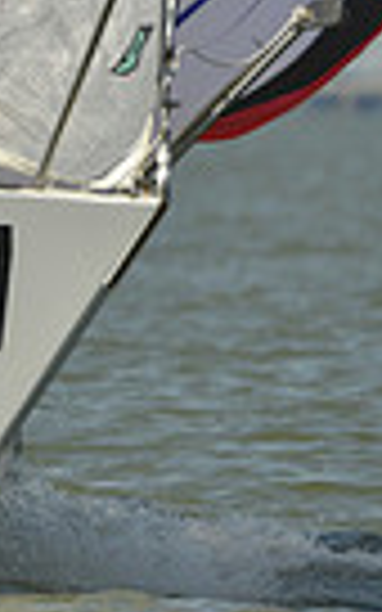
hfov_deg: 0.8
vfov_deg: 1.2
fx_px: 28934
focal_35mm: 1737
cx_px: -854
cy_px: -106
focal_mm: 400
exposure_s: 1/1600
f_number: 6.3
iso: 200
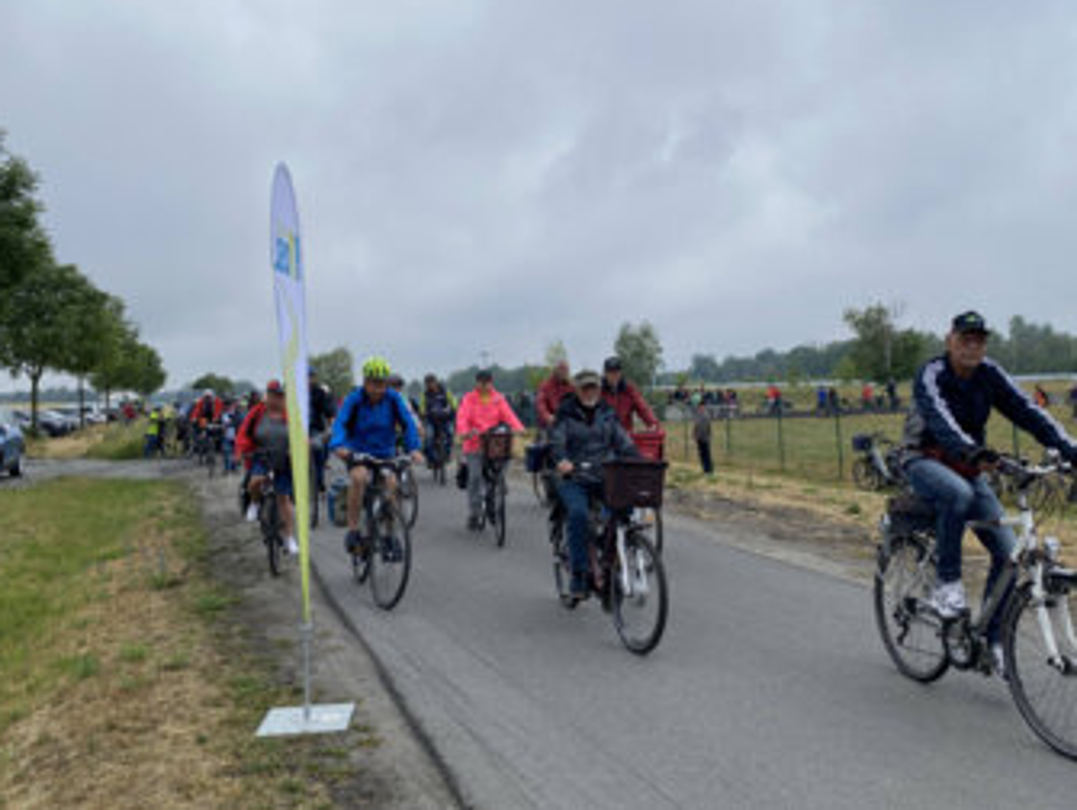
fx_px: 966
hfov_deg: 58.1
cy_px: 334
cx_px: 601
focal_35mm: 31
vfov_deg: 45.3
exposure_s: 1/2183
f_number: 1.8
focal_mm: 4.2
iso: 32
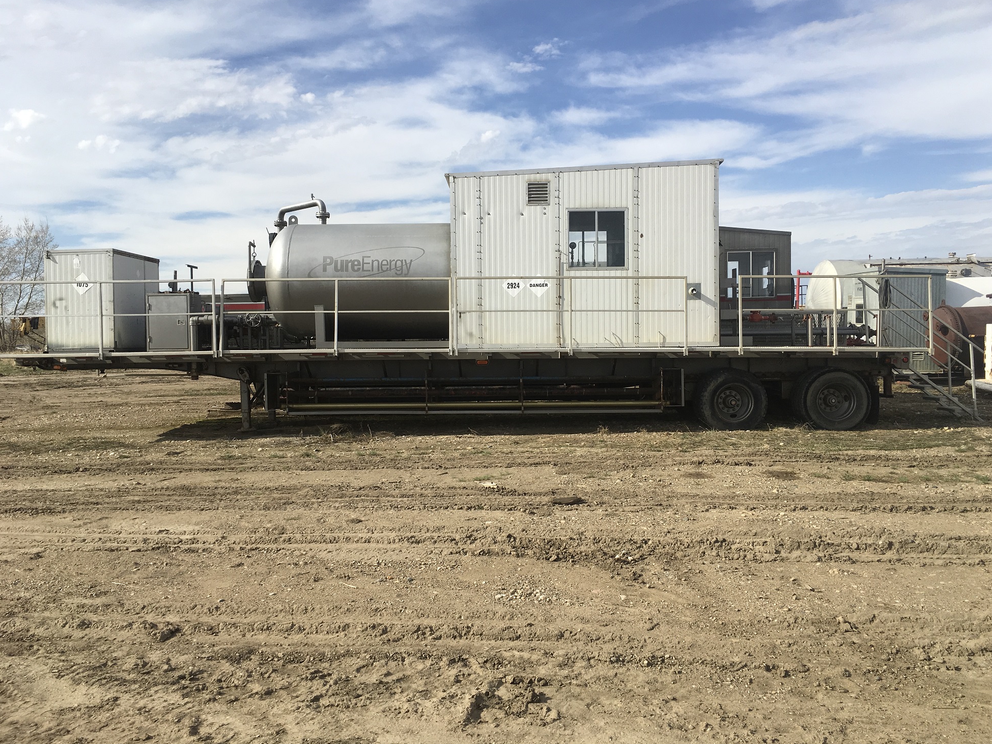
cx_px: 502
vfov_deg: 46.8
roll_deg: +1.8
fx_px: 860
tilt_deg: -2.2
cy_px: 361
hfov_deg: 60.0
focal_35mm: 30
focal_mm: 4.15
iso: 25
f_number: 2.2
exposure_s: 1/2137
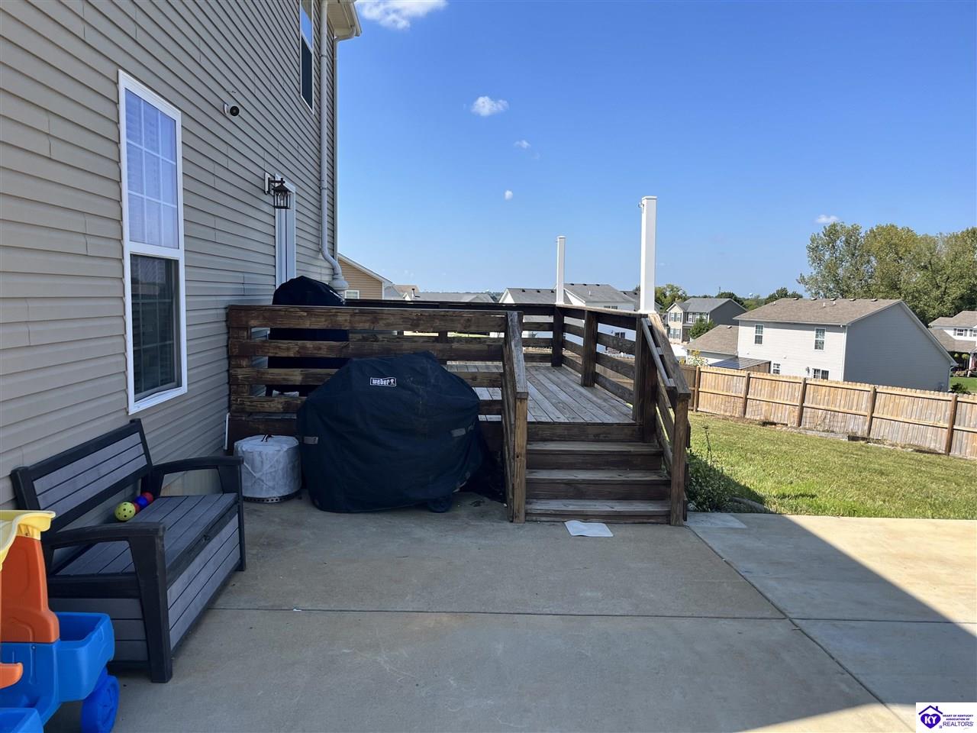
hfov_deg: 67.3
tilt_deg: -6.4
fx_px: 734
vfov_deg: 53.1
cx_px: 488
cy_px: 366
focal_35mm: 26
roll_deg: -0.6
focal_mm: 5.1
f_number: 1.6
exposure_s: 1/2513
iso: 50
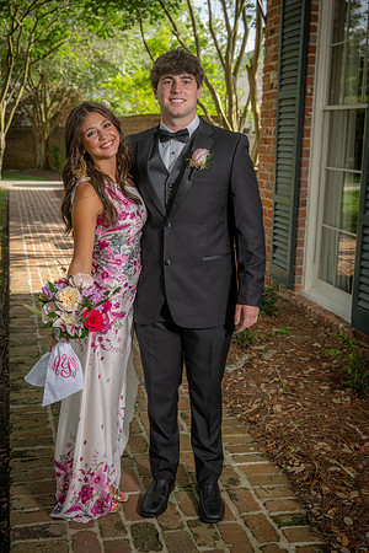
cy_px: 276
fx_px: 676
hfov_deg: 30.5
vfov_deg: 44.5
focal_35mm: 44
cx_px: 184
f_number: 5.6
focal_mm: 44
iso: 100
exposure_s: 1/160
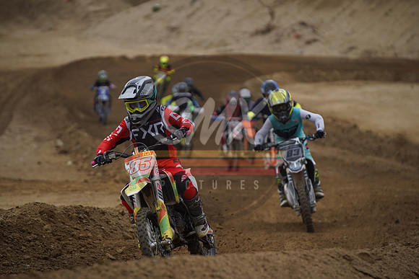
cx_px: 210
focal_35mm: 200
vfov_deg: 6.9
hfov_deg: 10.3
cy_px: 140
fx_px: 2328
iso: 320
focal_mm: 200
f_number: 4
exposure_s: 1/1000
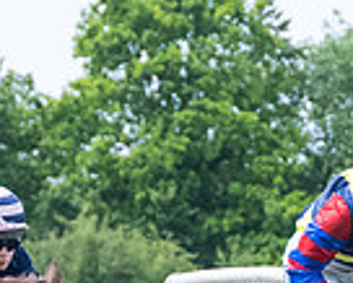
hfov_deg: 2.5
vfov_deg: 2.0
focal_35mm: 778
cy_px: 498
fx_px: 8134
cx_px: 61
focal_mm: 98
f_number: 4
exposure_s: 1/1250
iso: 2000
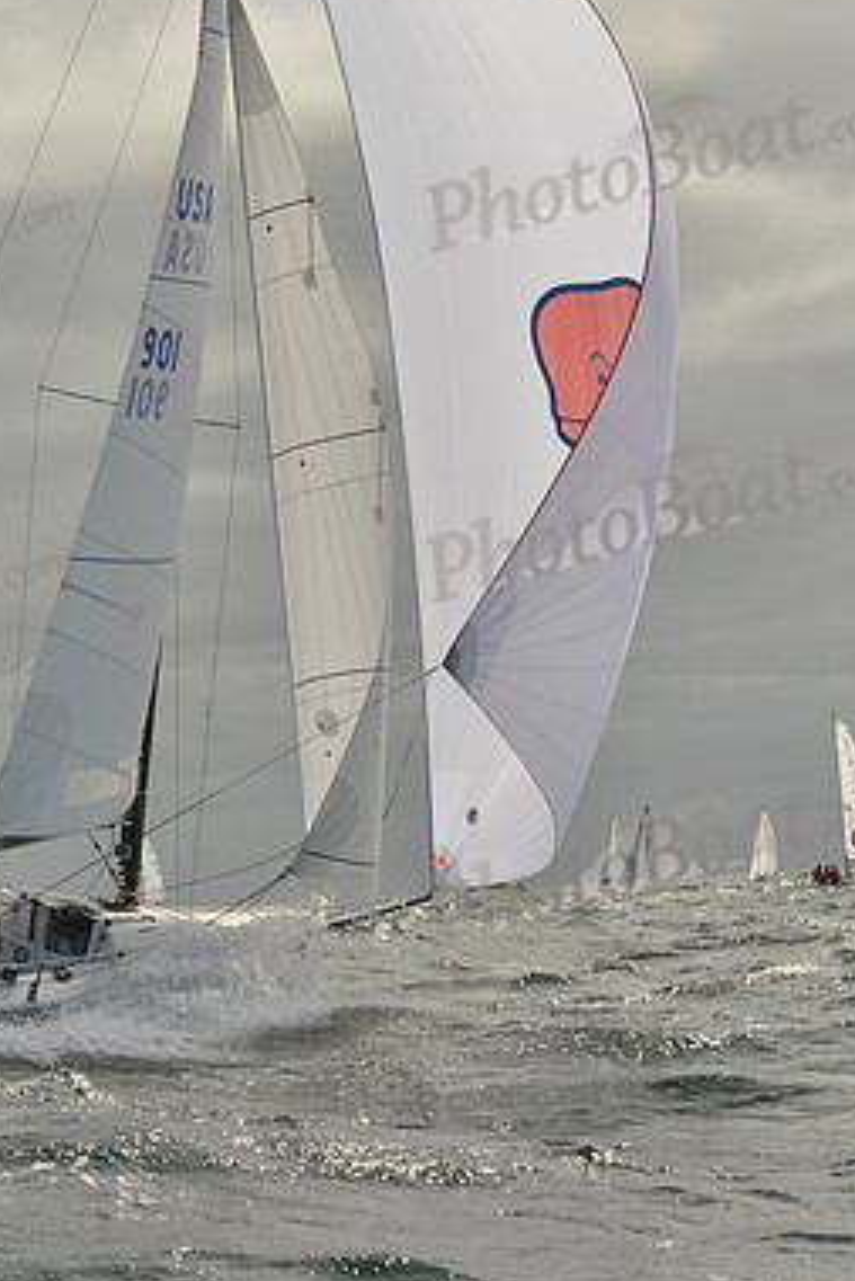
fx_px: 3808
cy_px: 389
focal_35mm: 107
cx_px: 252
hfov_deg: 12.8
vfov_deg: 19.0
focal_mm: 70
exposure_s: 1/1600
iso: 400
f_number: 11
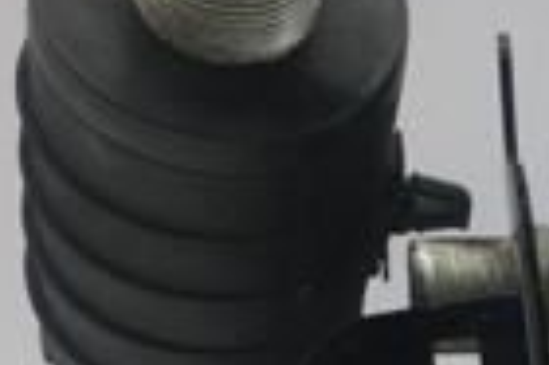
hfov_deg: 14.3
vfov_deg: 9.6
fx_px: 2102
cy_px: 573
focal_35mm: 138
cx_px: 706
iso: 32
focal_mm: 4.15
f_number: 2.2
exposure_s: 1/100
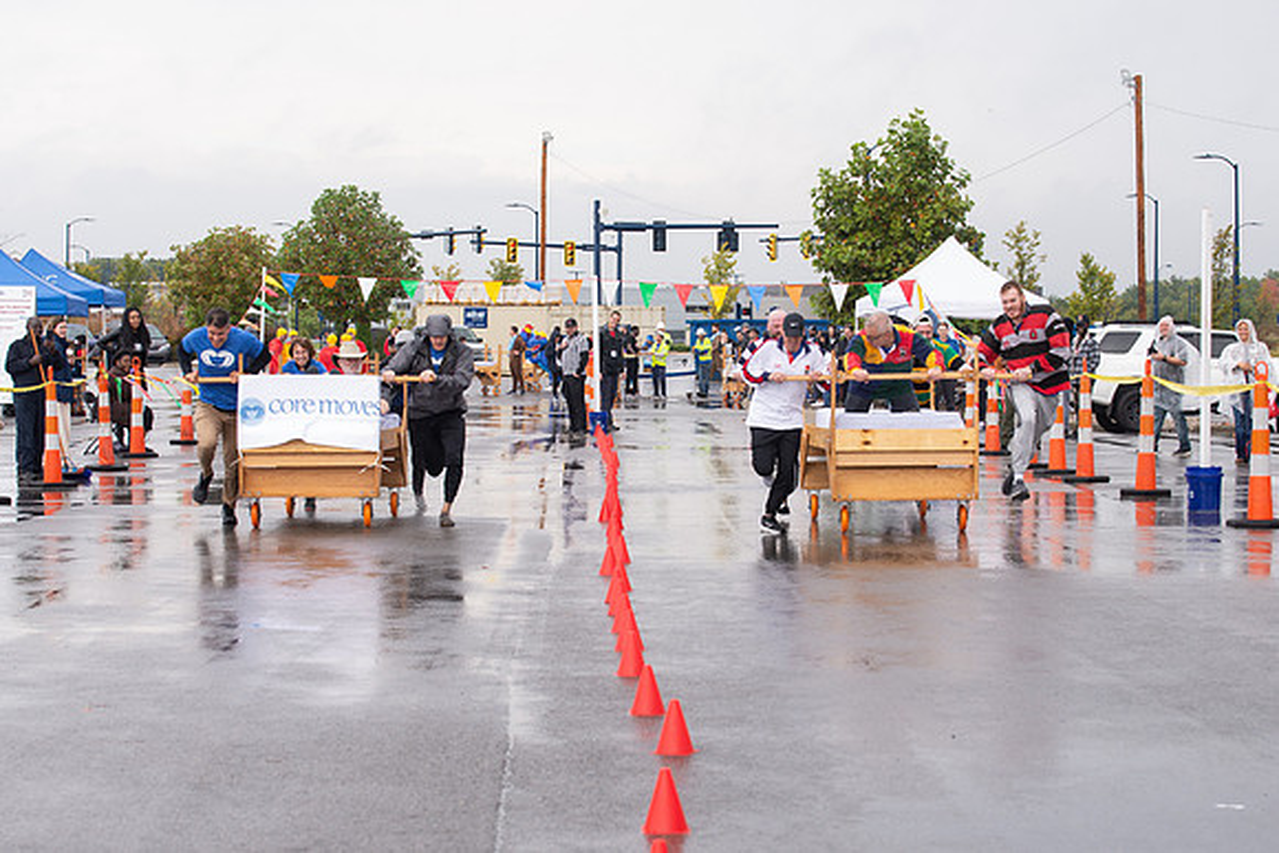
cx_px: 625
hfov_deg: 24.5
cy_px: 480
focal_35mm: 83
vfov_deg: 16.5
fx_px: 2949
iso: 400
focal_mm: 70
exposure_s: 1/500
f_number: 7.1
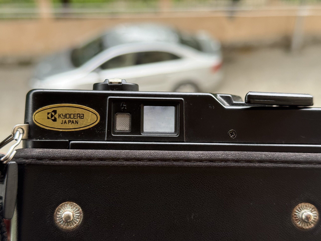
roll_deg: -0.3
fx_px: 445
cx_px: 160
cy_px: 120
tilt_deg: -31.3
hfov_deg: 39.7
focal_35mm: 48
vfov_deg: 30.3
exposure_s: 1/95
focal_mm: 6.76
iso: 100
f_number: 1.78
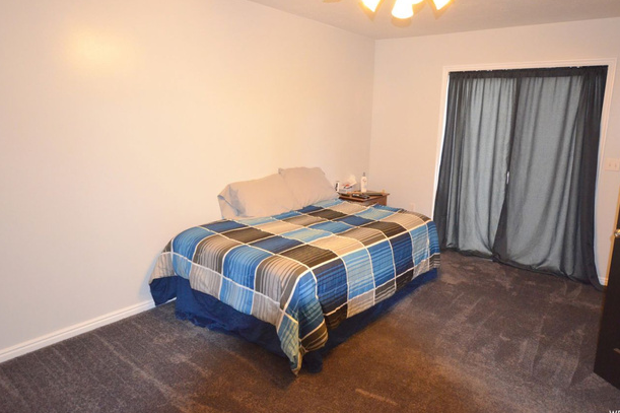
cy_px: 203
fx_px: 405
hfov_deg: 74.8
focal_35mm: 24
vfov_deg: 54.0
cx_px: 322
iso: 3200
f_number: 4
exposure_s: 1/60
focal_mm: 15
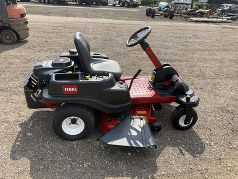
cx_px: 119
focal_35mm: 29
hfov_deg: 61.7
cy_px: 90
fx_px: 199
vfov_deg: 48.2
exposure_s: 1/1168
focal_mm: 3
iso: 25
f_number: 1.8
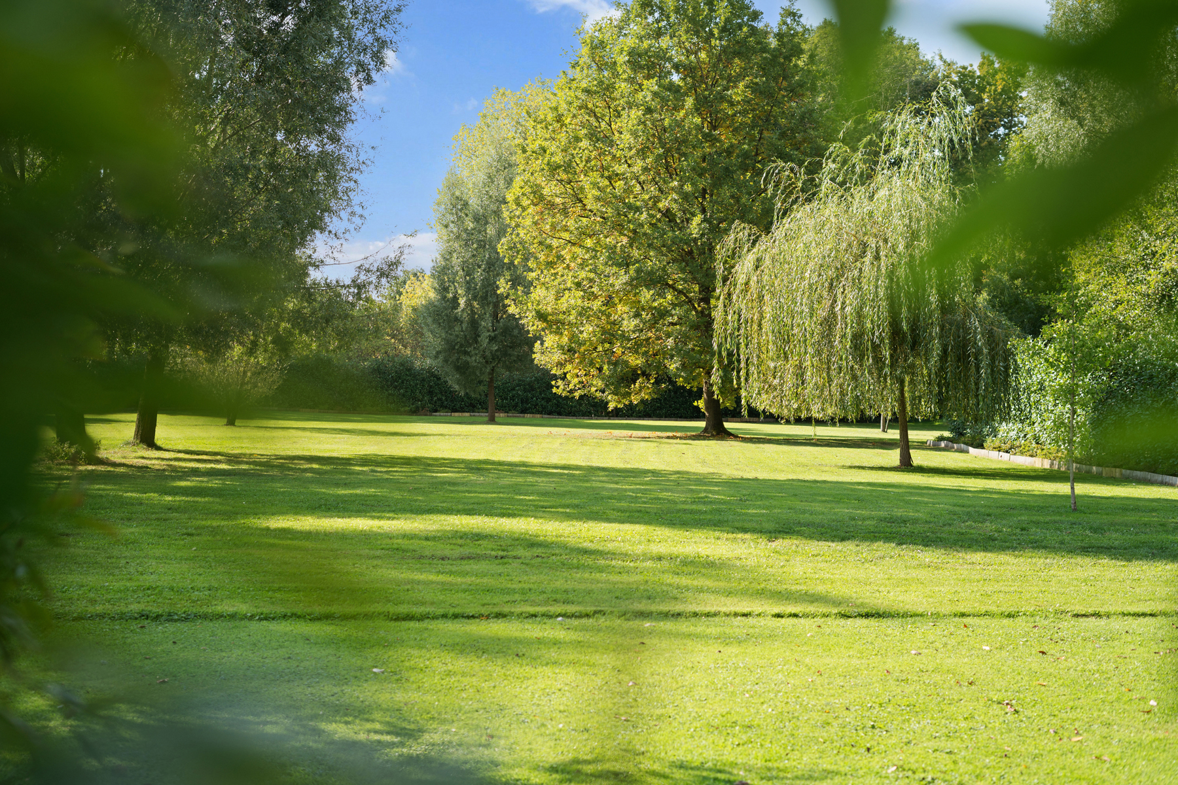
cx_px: 589
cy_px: 392
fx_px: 1636
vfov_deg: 27.0
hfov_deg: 39.6
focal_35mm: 50
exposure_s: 1/320
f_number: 4
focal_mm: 50
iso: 80
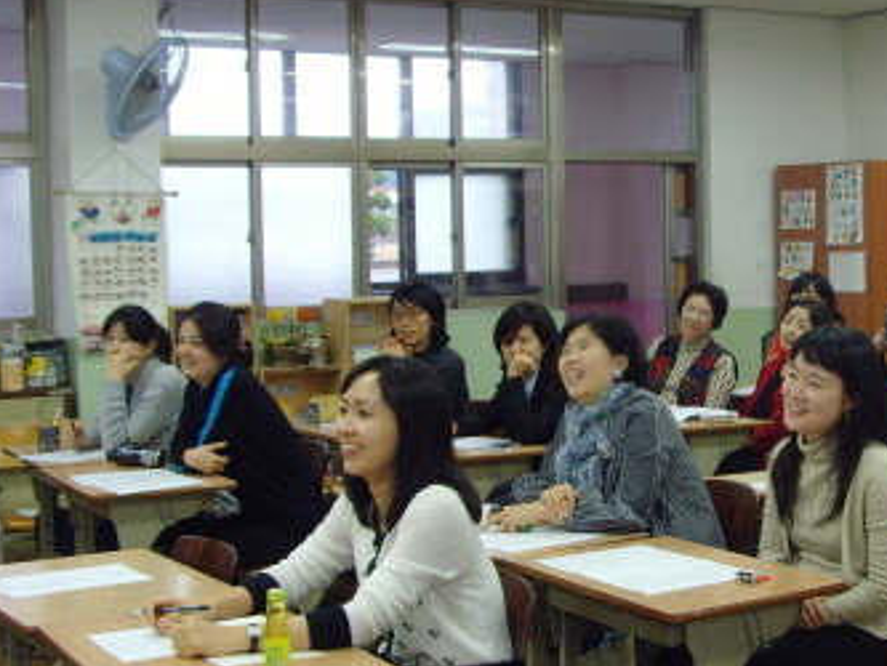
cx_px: 695
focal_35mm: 62
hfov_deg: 30.5
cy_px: 345
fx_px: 1589
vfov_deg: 23.7
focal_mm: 6.6
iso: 200
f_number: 3.5
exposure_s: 1/30
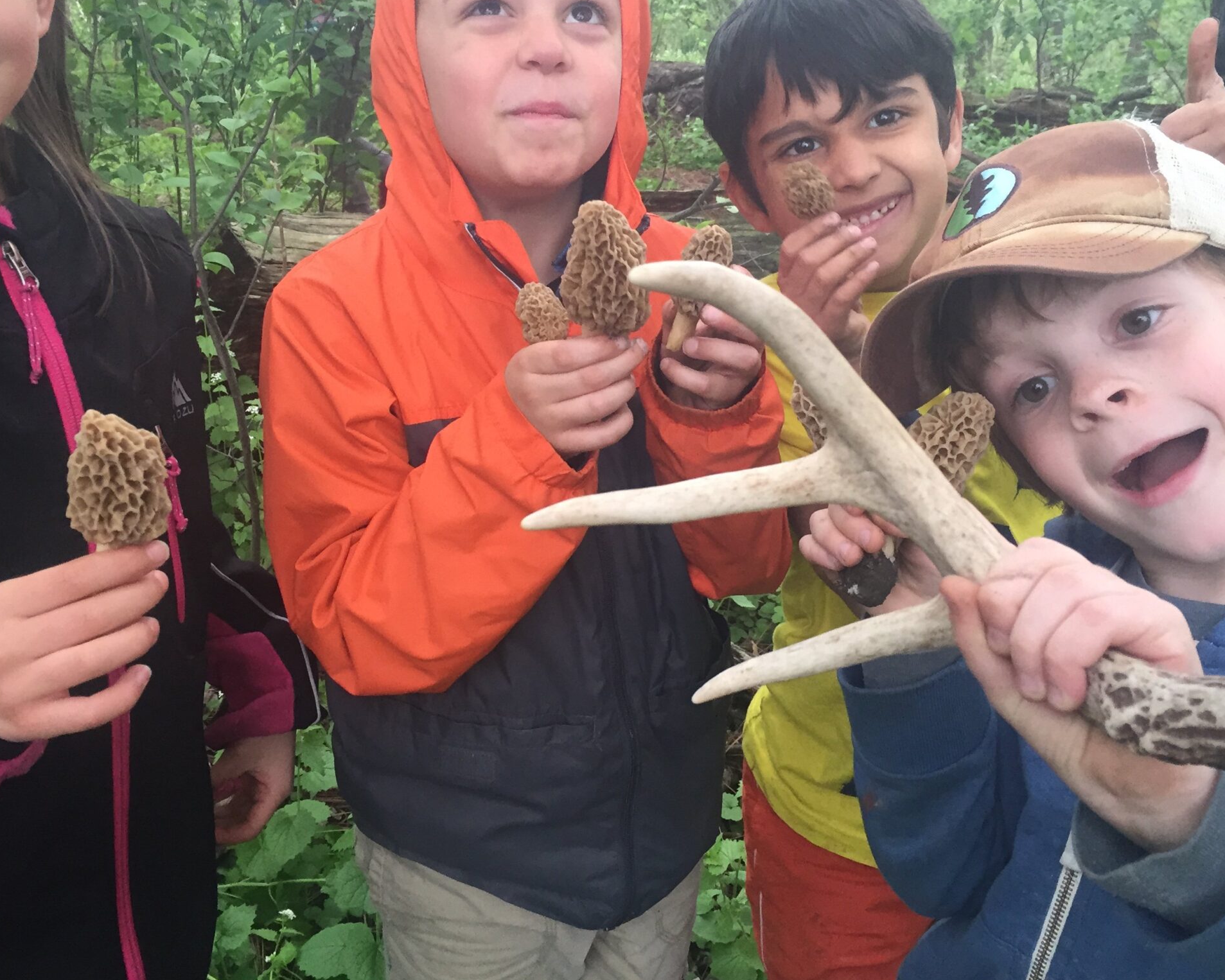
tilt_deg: -22.1
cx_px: 582
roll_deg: +0.3
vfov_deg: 38.9
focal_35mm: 38
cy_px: 367
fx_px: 1378
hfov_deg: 47.9
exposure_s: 1/30
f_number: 2.2
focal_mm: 4.15
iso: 50
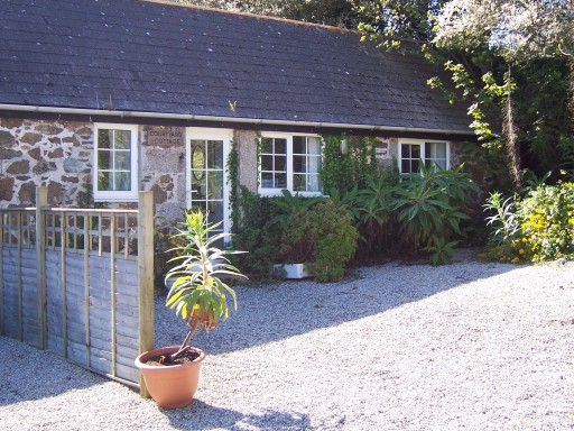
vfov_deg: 27.0
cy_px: 216
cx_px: 287
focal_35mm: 54
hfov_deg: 35.5
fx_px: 895
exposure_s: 1/180
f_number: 3.6
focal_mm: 9
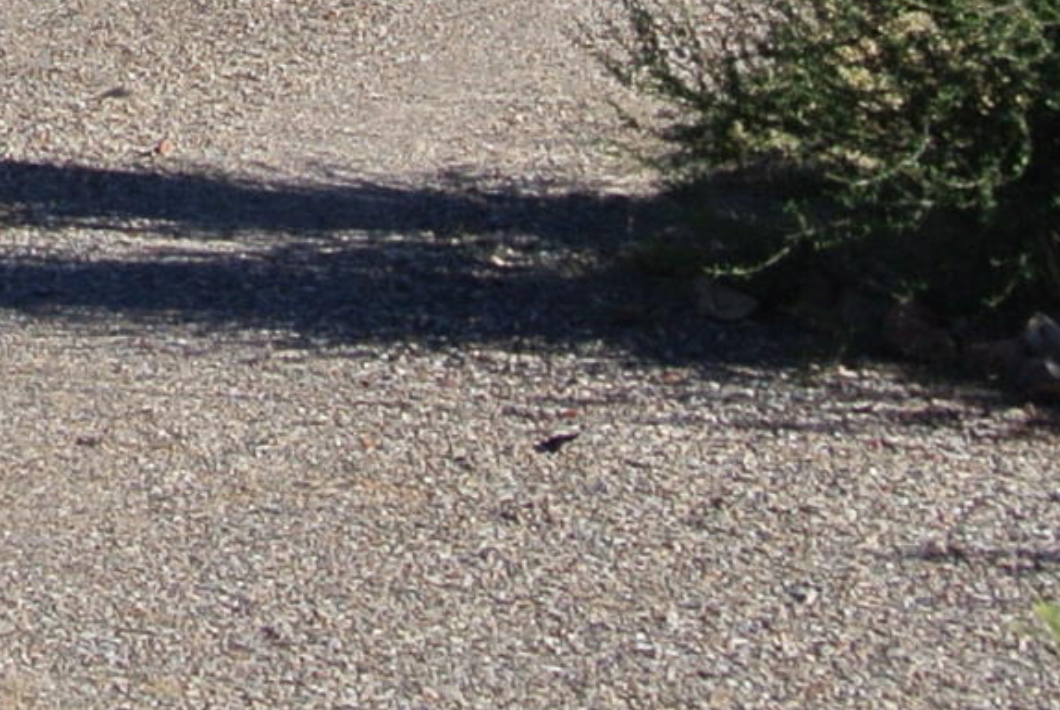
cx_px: -1030
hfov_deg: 6.8
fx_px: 8640
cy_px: -534
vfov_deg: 4.7
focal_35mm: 293
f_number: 5.6
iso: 100
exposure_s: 1/500
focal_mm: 21.1
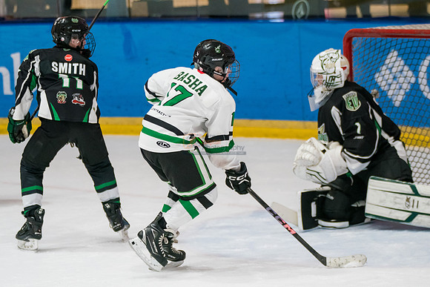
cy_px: 144
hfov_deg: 9.3
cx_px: 215
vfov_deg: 6.2
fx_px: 2652
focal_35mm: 222
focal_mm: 148
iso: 3200
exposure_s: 1/1000
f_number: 3.2
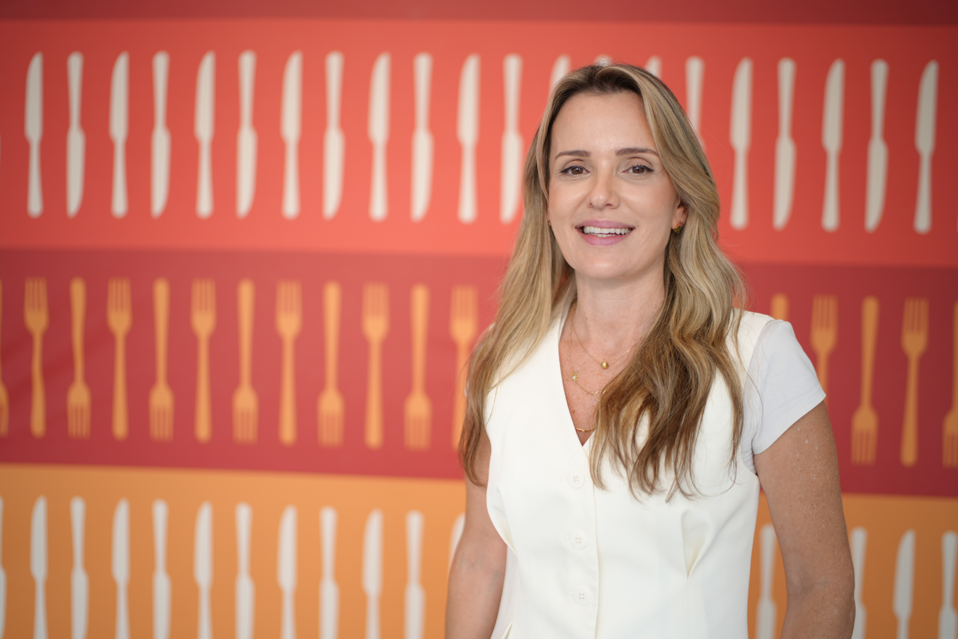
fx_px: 931
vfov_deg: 37.9
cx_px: 479
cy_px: 320
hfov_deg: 54.4
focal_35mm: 35
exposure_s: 1/400
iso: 100
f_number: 1.4
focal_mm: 35
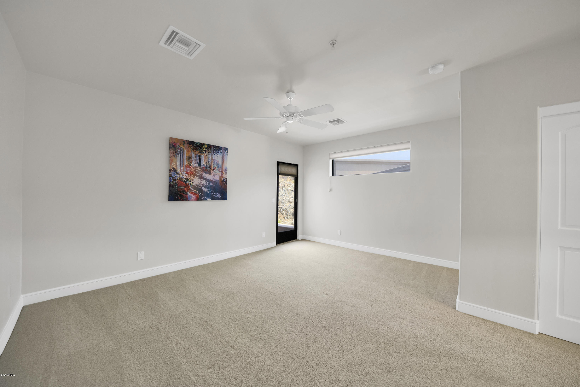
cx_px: 290
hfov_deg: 112.6
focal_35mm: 12
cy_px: 194
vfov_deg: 90.0
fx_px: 193
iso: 250
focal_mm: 12
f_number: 4
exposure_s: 1/15
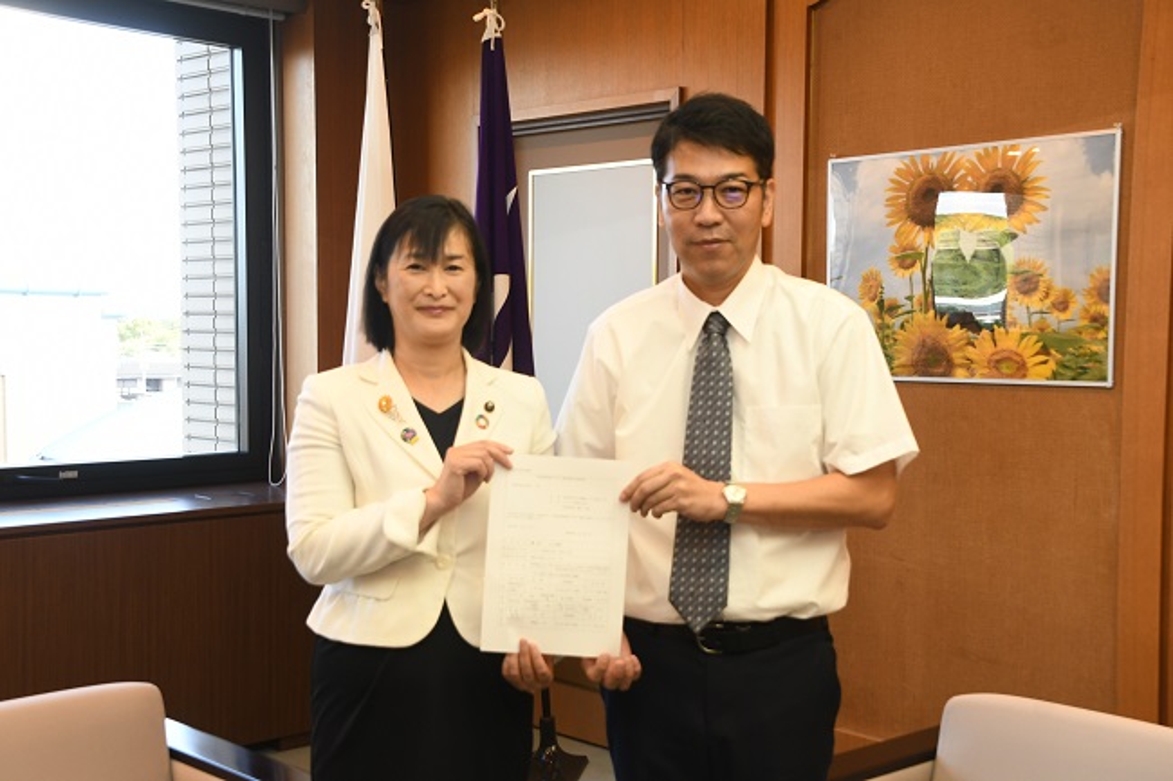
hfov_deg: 41.1
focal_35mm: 48
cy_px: 390
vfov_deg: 28.1
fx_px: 1564
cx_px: 586
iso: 1000
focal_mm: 32
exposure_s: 1/80
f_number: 7.1
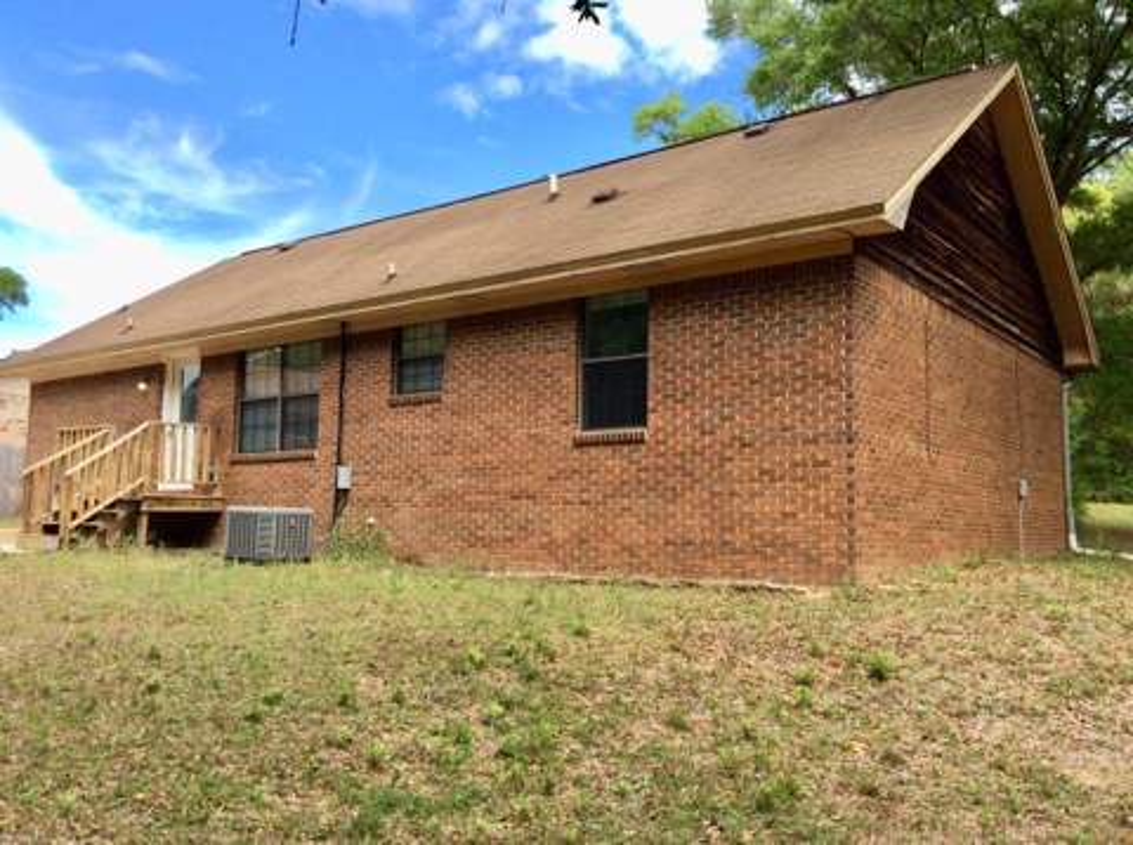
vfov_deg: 44.0
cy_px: 422
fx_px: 1045
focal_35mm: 32
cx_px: 566
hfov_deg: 56.9
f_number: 2.4
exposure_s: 1/724
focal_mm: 3.3
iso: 32
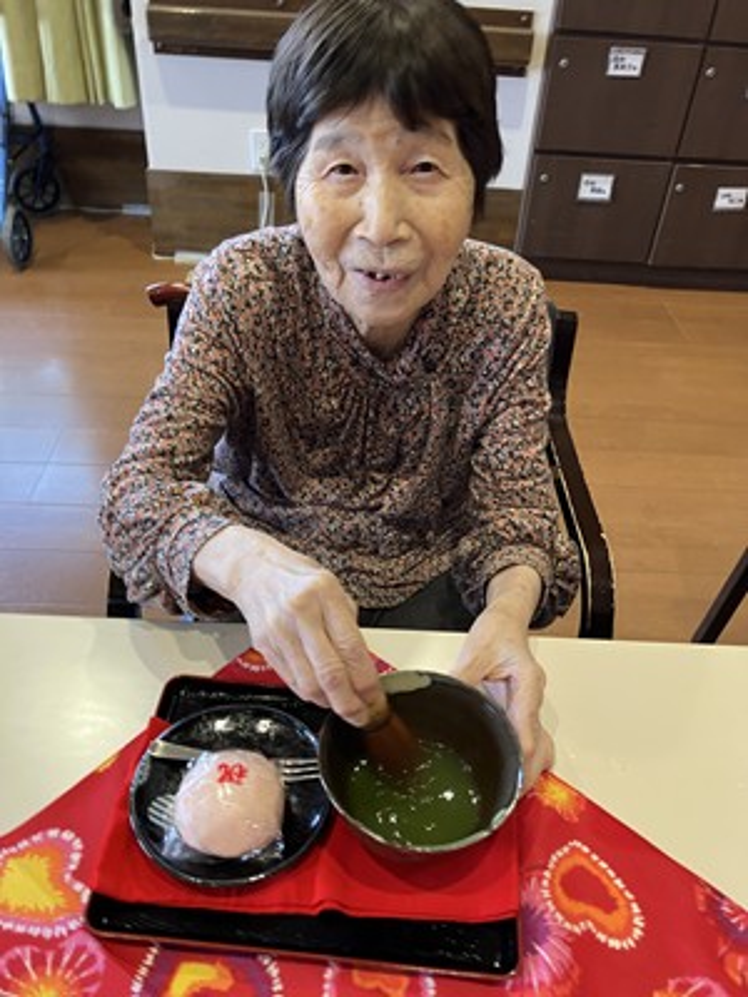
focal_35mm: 28
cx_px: 374
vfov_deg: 63.4
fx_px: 807
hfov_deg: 49.7
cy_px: 498
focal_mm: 3.99
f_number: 1.8
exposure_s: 1/41
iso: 64
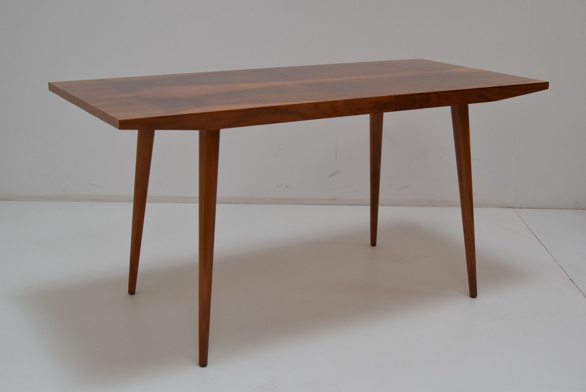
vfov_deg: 28.1
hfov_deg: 41.1
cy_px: 196
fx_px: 782
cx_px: 293
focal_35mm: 48
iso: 1600
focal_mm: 32
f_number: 8
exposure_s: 1/250
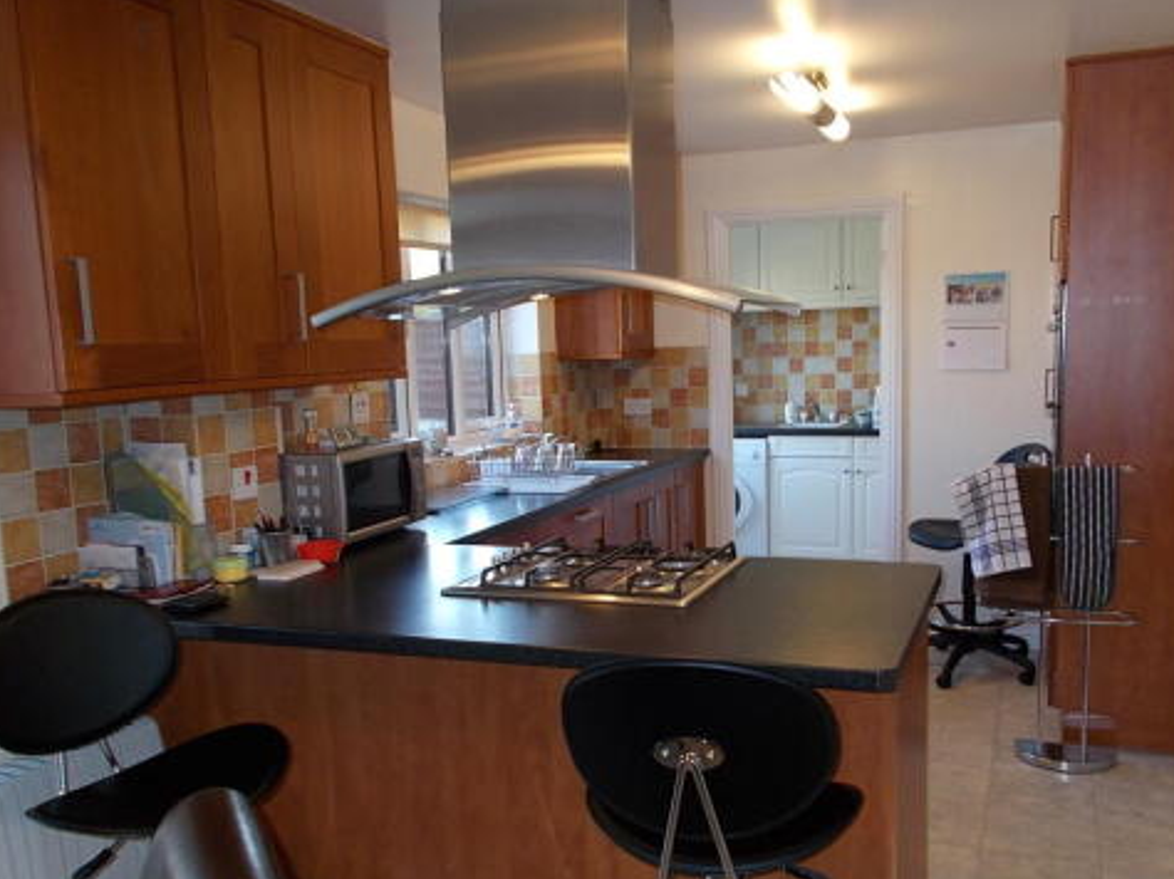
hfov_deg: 56.8
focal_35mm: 32
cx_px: 623
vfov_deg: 44.0
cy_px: 514
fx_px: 1085
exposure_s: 1/25
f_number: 3.2
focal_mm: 4.6
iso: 100
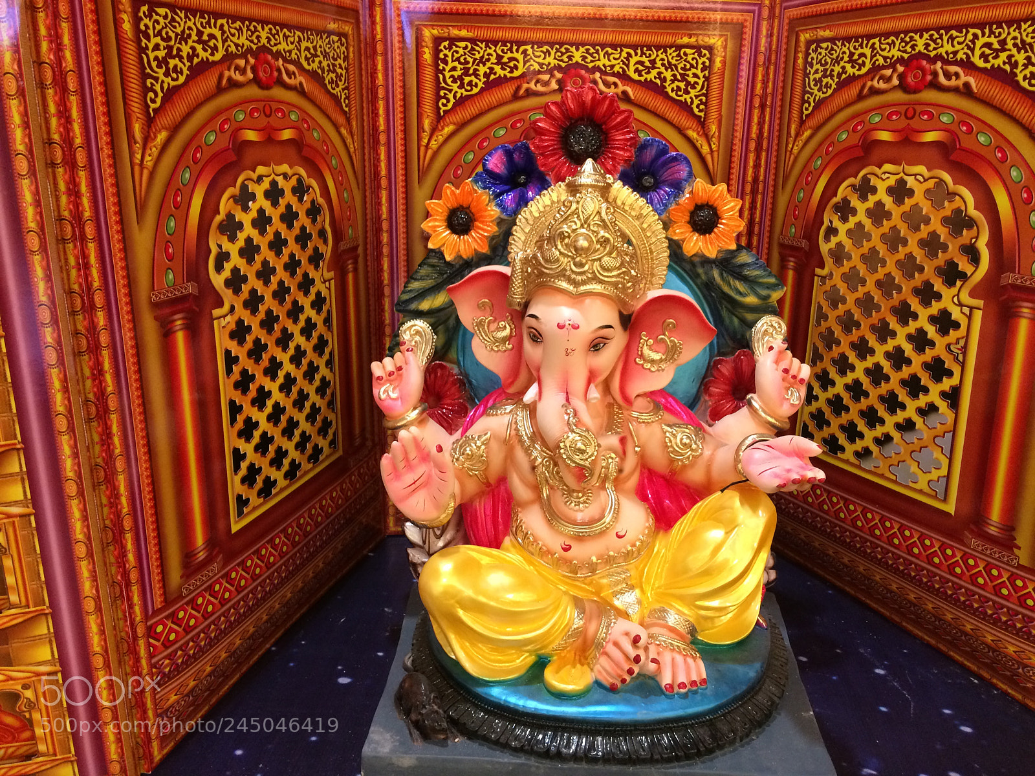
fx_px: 867
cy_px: 388
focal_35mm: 29
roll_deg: -0.5
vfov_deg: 48.2
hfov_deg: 61.7
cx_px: 518
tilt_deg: -17.2
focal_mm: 4.15
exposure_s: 1/33
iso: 250
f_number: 2.2
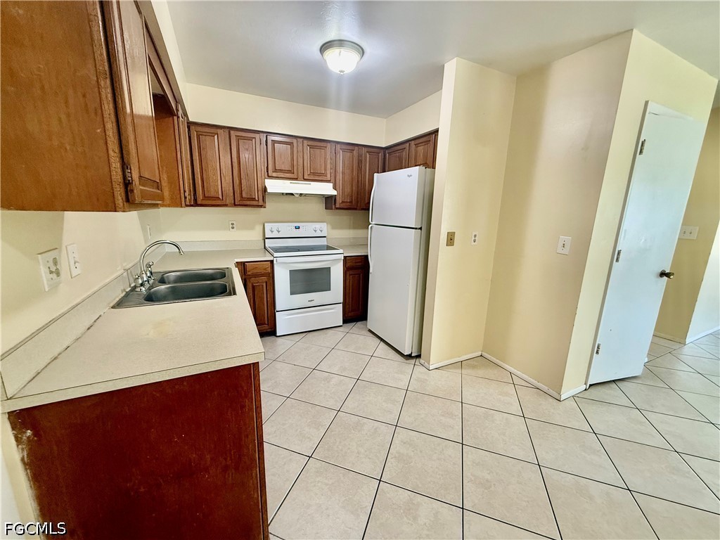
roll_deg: -2.0
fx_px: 291
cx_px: 360
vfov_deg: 85.7
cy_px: 270
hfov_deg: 102.1
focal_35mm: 14
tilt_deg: -12.3
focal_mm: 2.22
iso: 250
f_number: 2.2
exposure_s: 1/60
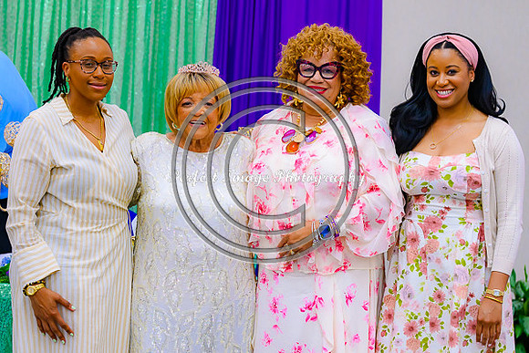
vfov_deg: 11.0
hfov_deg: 16.5
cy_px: 156
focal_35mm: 124
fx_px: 1827
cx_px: 277
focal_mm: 70
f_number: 2.8
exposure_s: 1/100
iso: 500
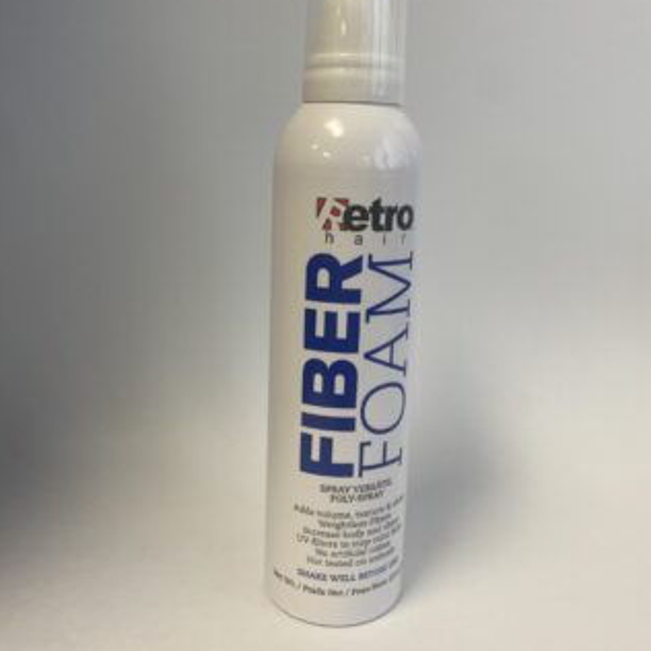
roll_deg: -1.5
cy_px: 277
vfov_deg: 52.3
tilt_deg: -8.7
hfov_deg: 52.5
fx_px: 660
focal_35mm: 31
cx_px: 323
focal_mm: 4.25
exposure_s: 1/60
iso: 80
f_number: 1.8
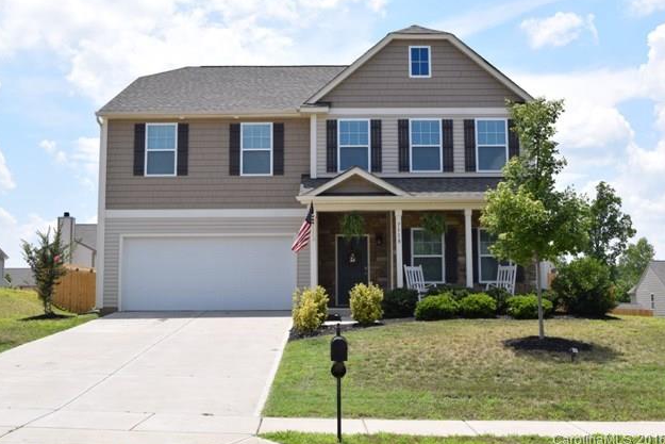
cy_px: 222
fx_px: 822
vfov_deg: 30.2
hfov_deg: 44.0
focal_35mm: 45
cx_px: 334
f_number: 10
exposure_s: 1/400
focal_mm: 29
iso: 200
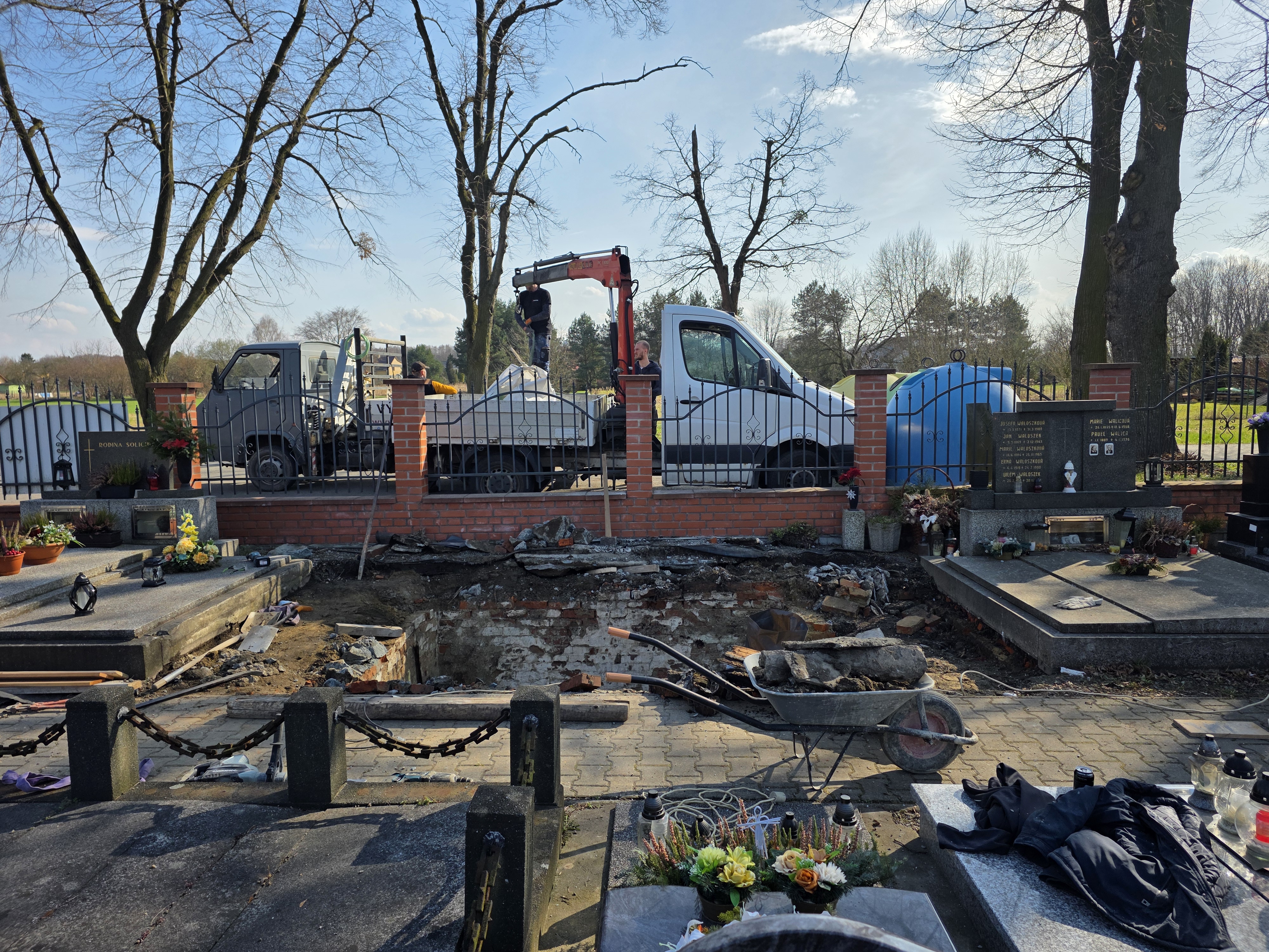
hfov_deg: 73.9
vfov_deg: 58.9
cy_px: 476
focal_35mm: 23
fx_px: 843
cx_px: 634
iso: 80
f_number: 1.7
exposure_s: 1/6355
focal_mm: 6.3
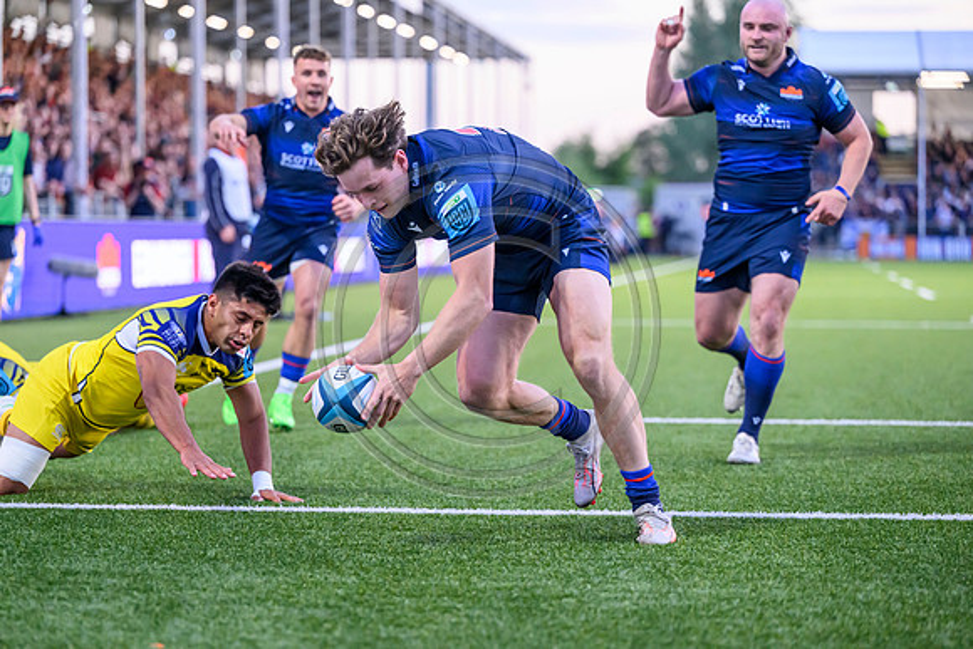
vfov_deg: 11.0
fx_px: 3379
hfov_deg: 16.4
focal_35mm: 125
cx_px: 486
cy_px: 324
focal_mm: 125
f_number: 3.2
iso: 4000
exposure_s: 1/1250
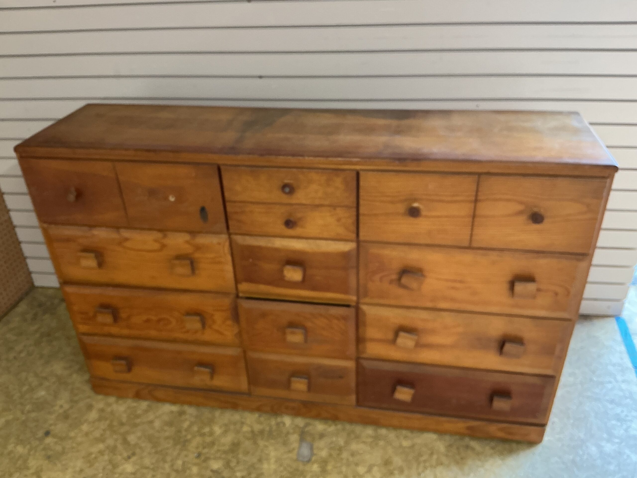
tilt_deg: -30.7
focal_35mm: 29
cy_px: 239
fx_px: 534
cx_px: 318
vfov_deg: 48.2
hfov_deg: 61.7
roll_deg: +2.6
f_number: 1.8
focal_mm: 3
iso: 125
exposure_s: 1/60
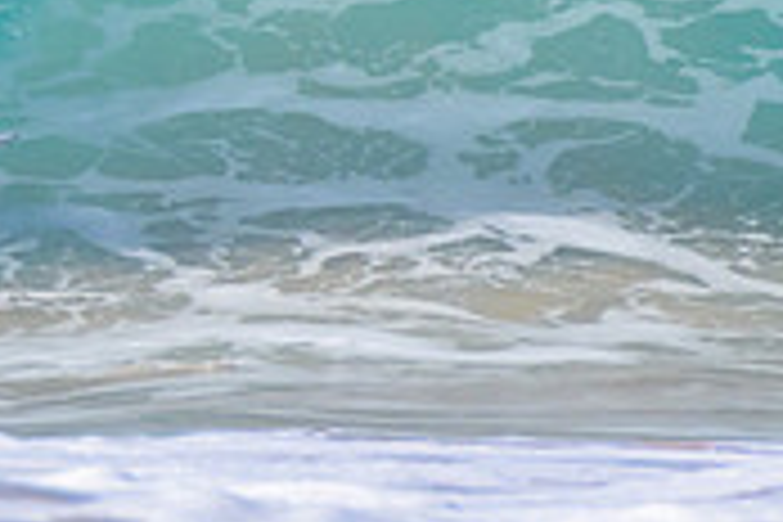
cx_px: -356
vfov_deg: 0.4
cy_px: -205
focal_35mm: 3331
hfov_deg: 0.6
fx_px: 72444
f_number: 11
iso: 1250
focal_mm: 1000
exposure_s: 1/2000
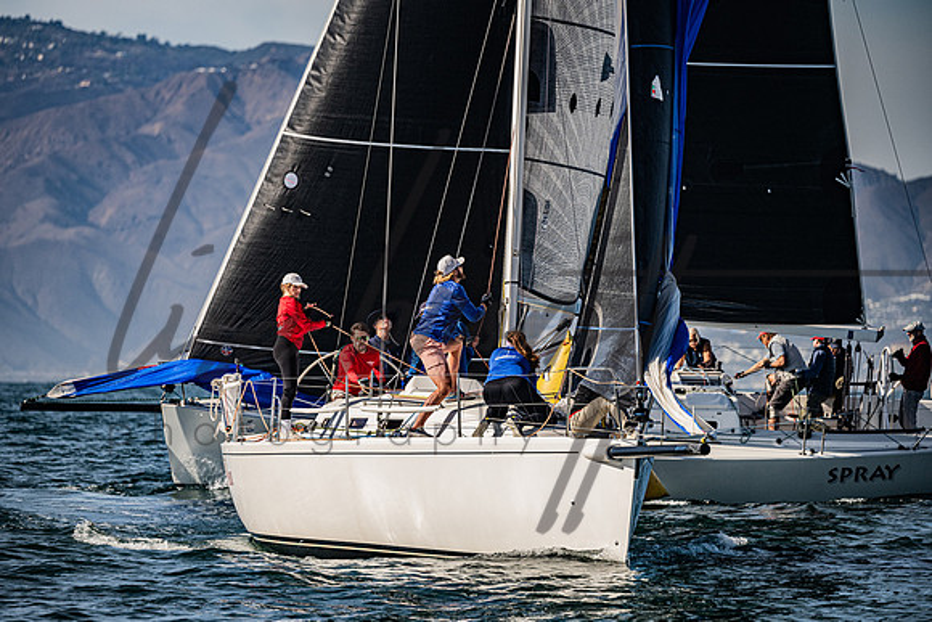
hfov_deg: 6.9
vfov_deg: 4.6
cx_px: 437
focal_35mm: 299
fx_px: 7737
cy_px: 328
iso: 320
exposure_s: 1/3200
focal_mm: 280
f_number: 5.3
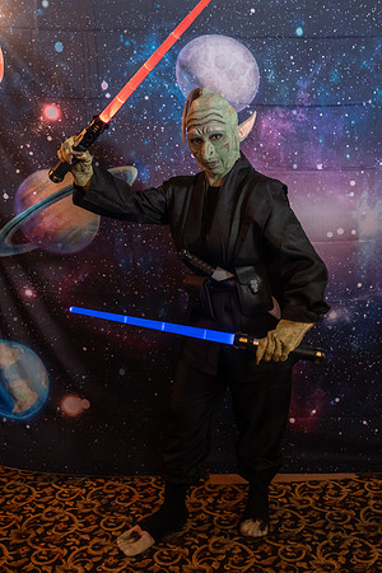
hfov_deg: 36.9
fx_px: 573
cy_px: 286
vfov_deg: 53.1
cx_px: 191
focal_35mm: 36
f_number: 5.6
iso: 1600
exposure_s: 1/50
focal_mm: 24
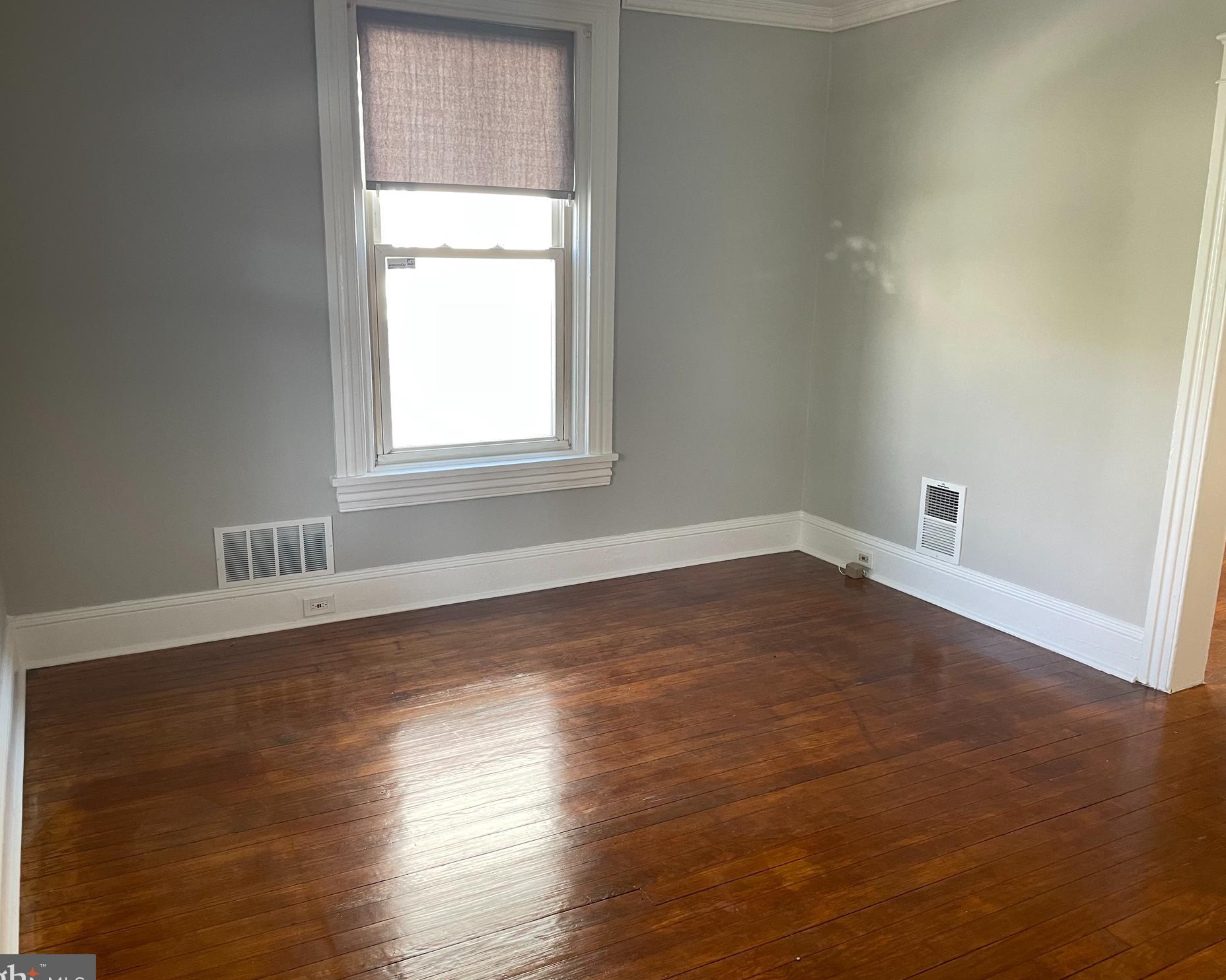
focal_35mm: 28
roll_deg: +0.0
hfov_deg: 62.2
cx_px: 607
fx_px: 1016
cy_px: 502
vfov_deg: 51.5
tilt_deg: -13.1
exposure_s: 1/60
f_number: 1.6
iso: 125
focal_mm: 4.2
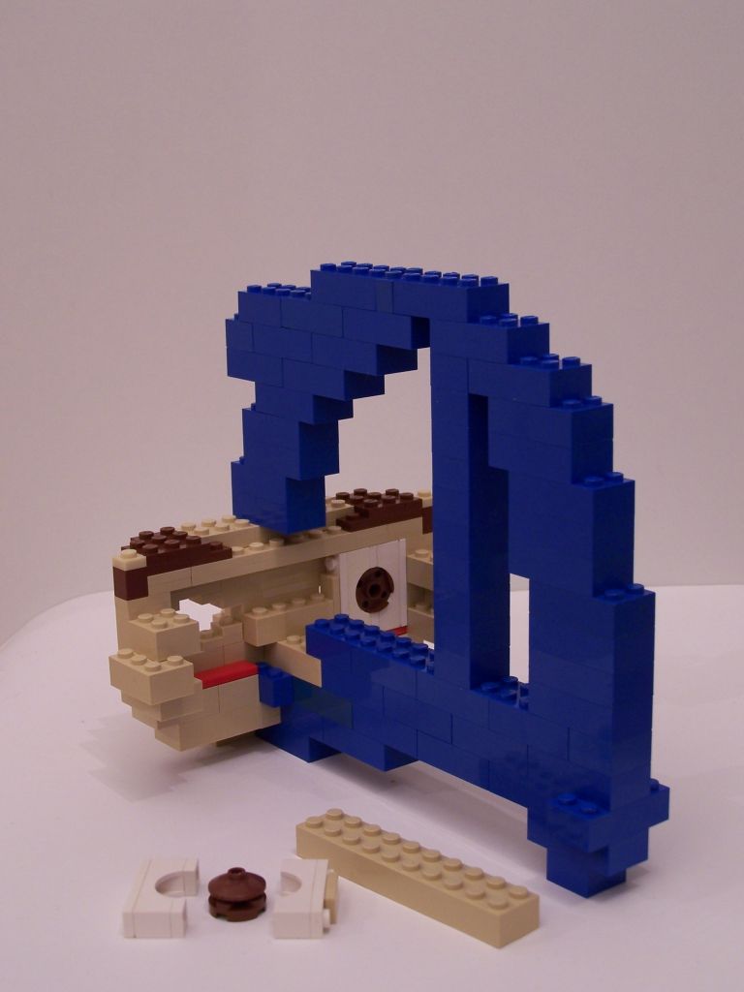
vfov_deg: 32.7
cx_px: 372
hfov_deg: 24.8
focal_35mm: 59
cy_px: 496
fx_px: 1691
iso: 80
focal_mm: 9.8
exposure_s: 1/3
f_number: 3.1
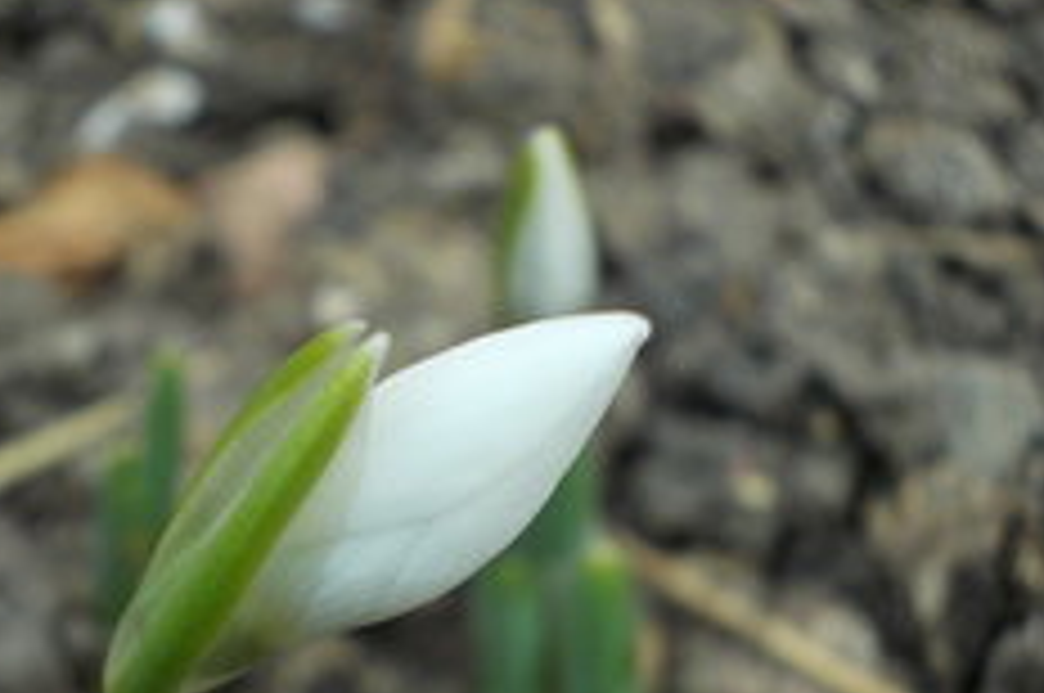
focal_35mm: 129
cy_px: 529
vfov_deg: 10.6
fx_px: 3736
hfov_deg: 15.9
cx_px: 356
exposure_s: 1/60
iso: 100
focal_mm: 11.6
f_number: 4.8
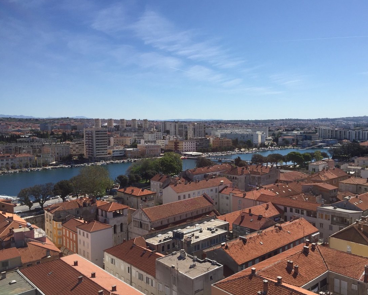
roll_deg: +0.4
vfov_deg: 47.1
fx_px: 338
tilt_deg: -3.3
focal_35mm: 31
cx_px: 199
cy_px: 145
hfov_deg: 57.1
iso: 32
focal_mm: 4.15
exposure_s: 1/3300
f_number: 2.2
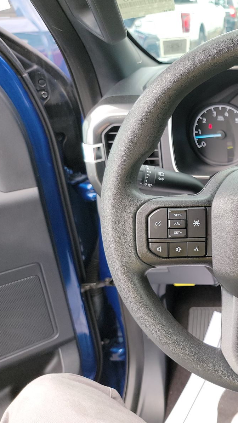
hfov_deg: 29.5
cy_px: 212
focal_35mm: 35
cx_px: 278
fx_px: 393
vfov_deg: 56.6
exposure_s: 1/119
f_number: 1.8
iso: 94
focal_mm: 6.7
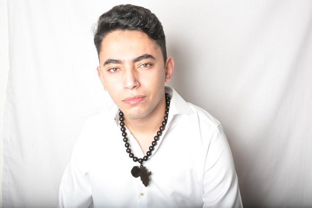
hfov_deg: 51.9
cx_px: 156
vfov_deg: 35.9
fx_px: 321
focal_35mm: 37
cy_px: 104
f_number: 22
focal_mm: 37
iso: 3200
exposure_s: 1/250
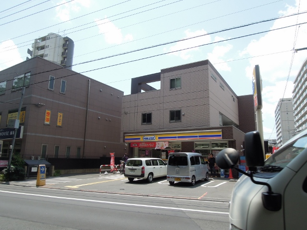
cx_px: 154
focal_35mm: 24
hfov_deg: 71.6
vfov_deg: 56.8
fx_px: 213
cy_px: 115
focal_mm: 4.3
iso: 160
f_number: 5
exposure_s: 1/640
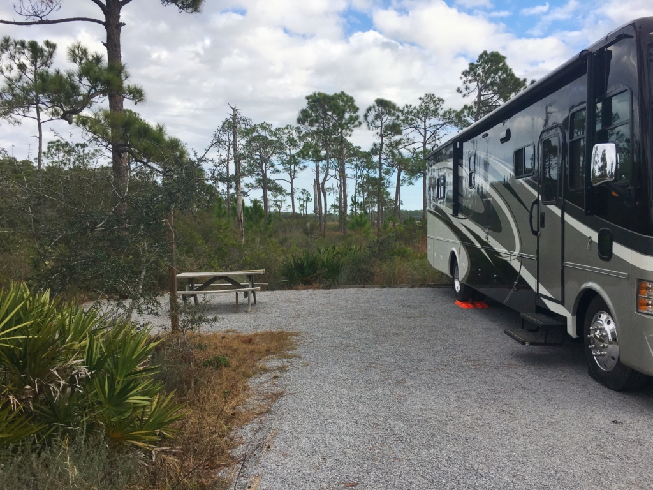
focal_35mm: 29
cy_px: 245
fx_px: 547
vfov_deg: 48.2
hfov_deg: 61.7
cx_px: 326
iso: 25
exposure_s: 1/1099
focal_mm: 4.15
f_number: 2.2
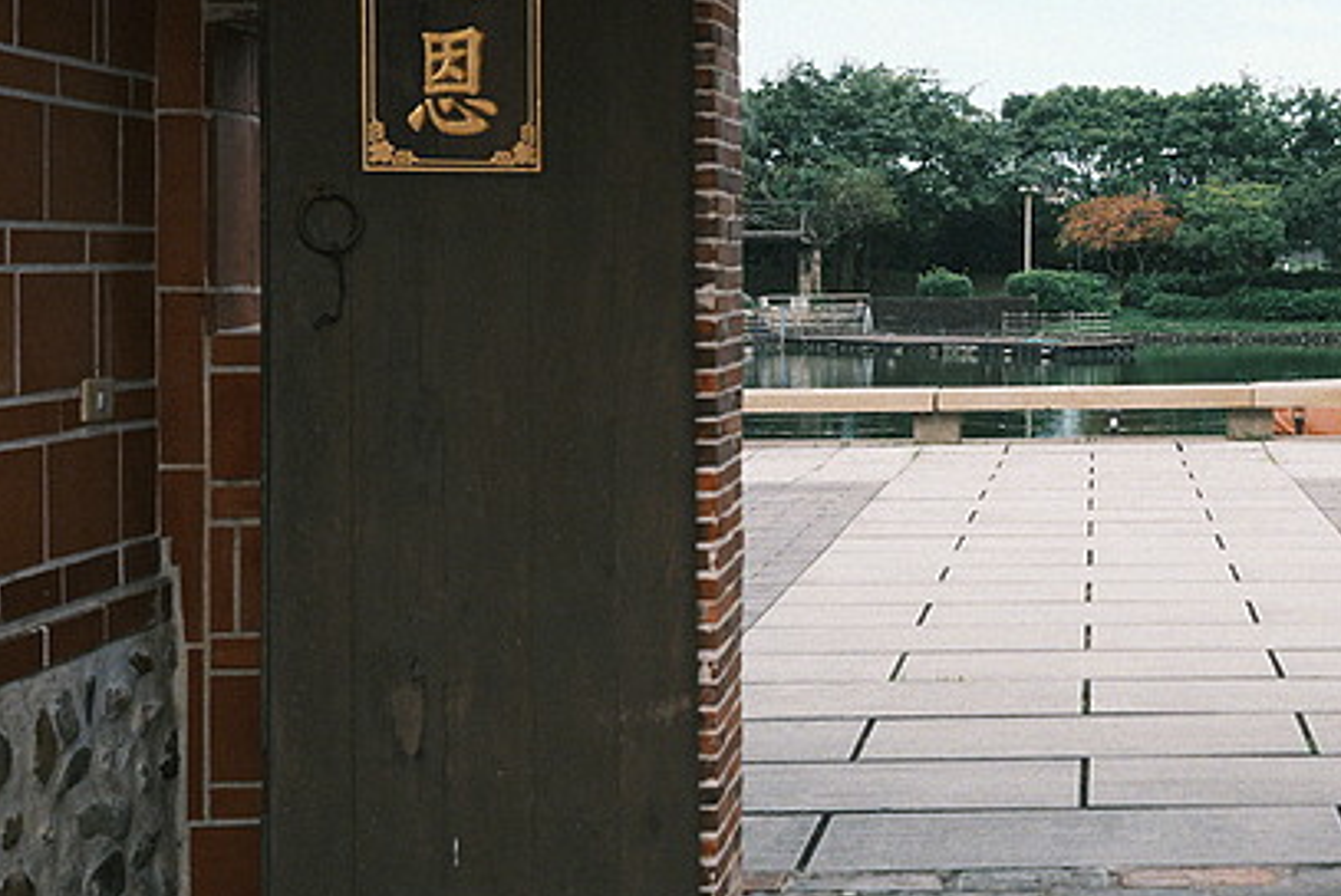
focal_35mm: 67
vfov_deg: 20.3
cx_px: 1150
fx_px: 2497
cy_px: 320
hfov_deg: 29.1
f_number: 4.5
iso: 200
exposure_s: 1/250
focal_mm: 35
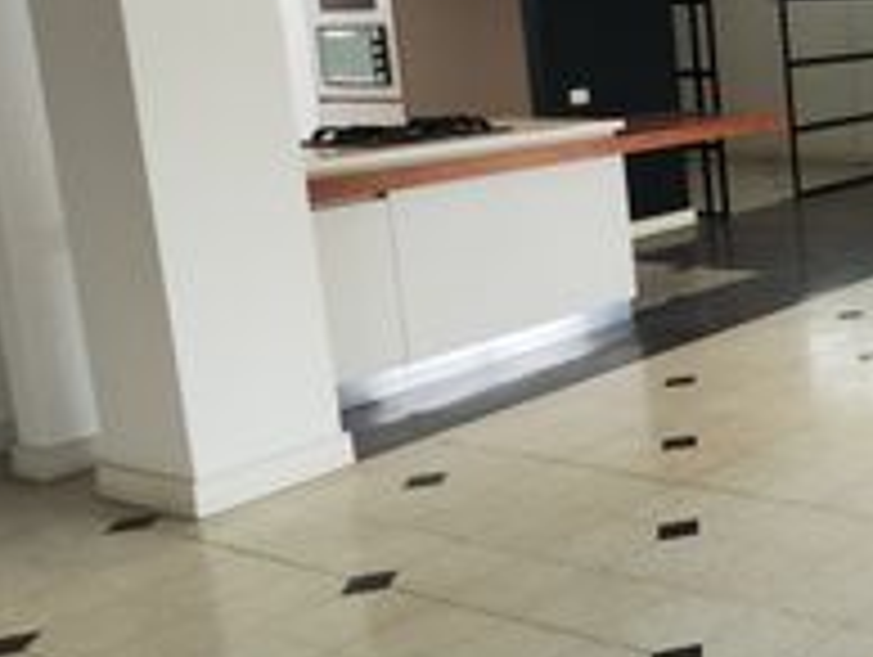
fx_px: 1212
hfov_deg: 29.9
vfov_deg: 30.0
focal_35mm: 48
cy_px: 184
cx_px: 1188
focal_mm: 2.16
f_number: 2.2
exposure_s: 1/60
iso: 290
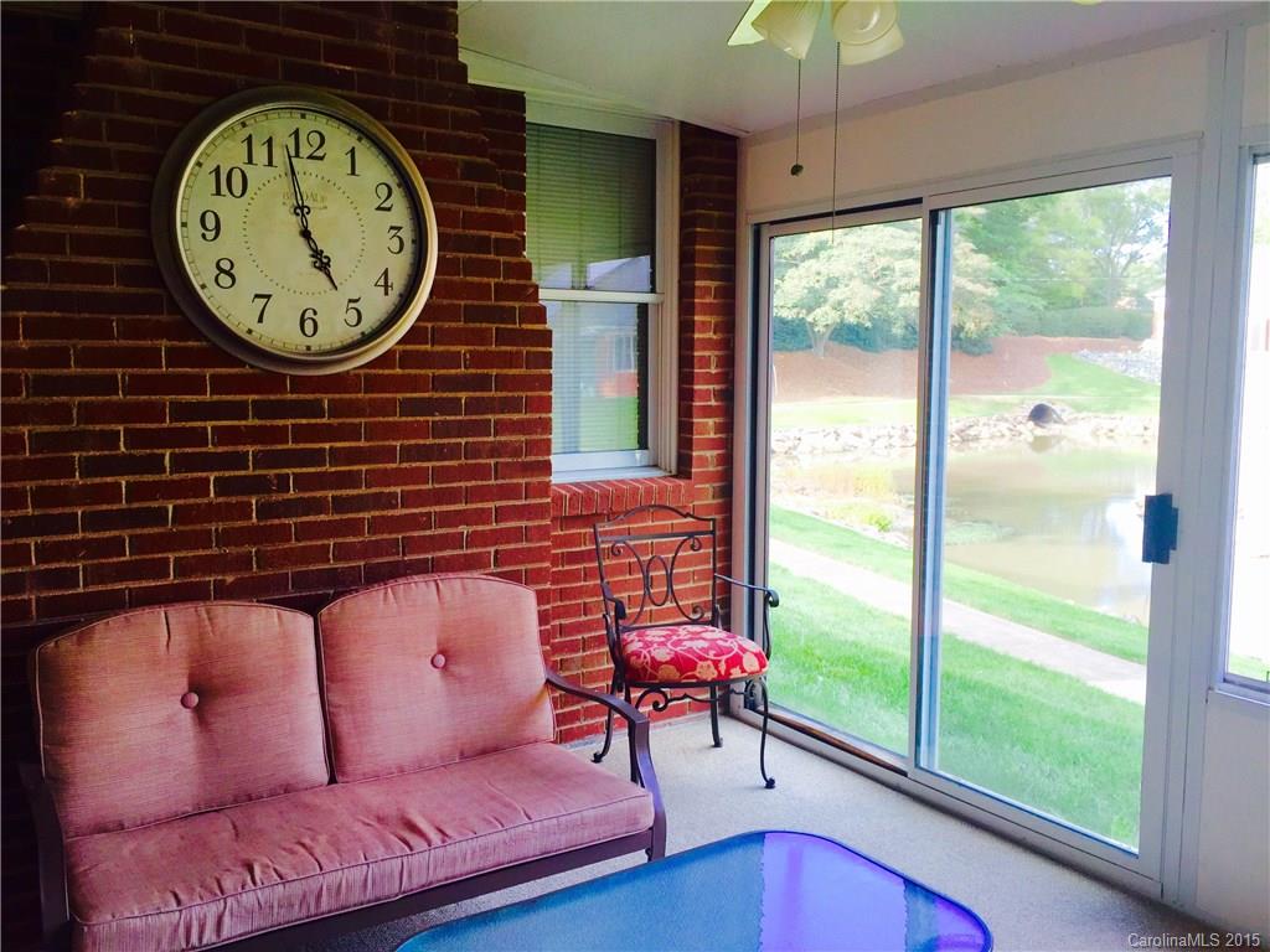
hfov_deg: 61.7
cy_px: 476
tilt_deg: -6.1
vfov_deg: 48.2
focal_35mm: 29
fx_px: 1064
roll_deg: -1.9
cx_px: 635
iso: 32
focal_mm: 4.15
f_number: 2.2
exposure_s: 1/60
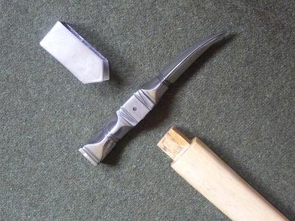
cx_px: 148
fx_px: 571
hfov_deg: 29.0
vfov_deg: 21.9
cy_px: 110
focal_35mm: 67
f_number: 5.2
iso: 800
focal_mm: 10.9
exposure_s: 1/8
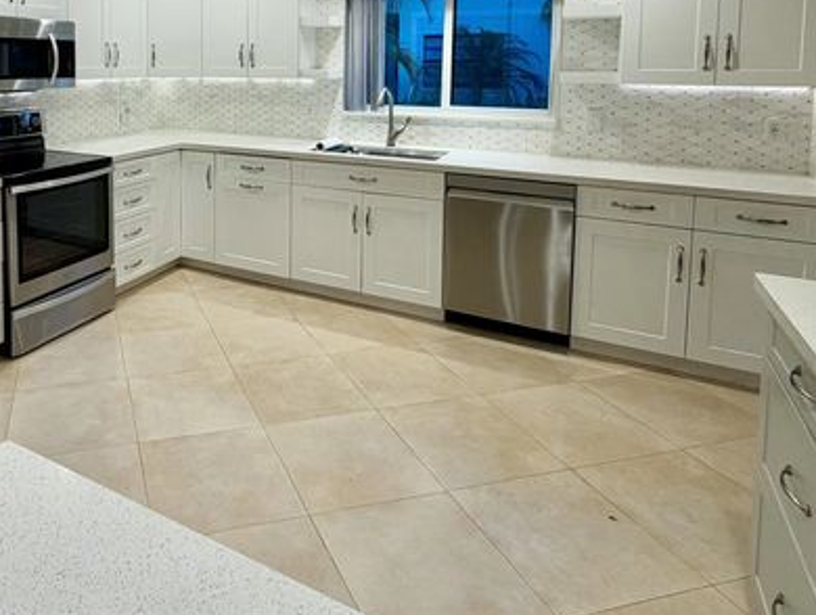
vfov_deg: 56.8
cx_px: 249
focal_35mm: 23
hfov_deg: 70.9
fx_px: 543
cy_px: 173
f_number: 2.2
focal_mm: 2.22
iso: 160
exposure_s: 1/120
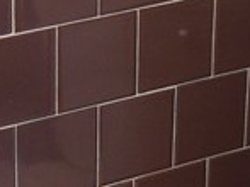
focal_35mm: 202
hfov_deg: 9.7
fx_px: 1458
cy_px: 90
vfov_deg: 7.3
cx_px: 3
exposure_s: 1/30
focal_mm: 5.2
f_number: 3.7
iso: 200
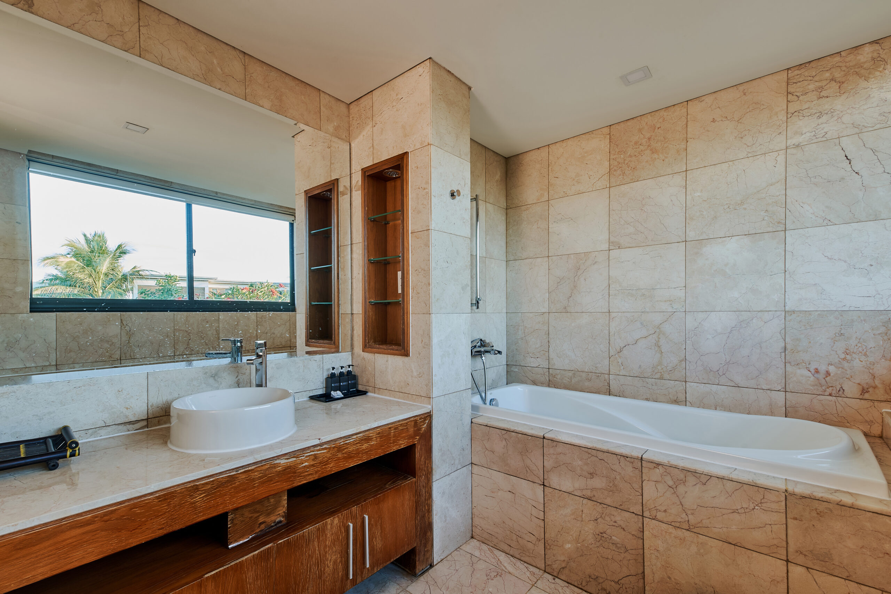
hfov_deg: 104.3
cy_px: 297
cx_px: 446
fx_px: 346
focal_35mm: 14
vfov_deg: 81.2
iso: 100
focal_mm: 14
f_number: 14
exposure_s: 1.6
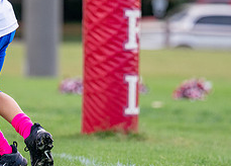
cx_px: 29
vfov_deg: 2.3
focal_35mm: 627
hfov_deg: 3.2
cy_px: -9
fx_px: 4117
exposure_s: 1/3200
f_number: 2.8
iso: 500
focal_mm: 173
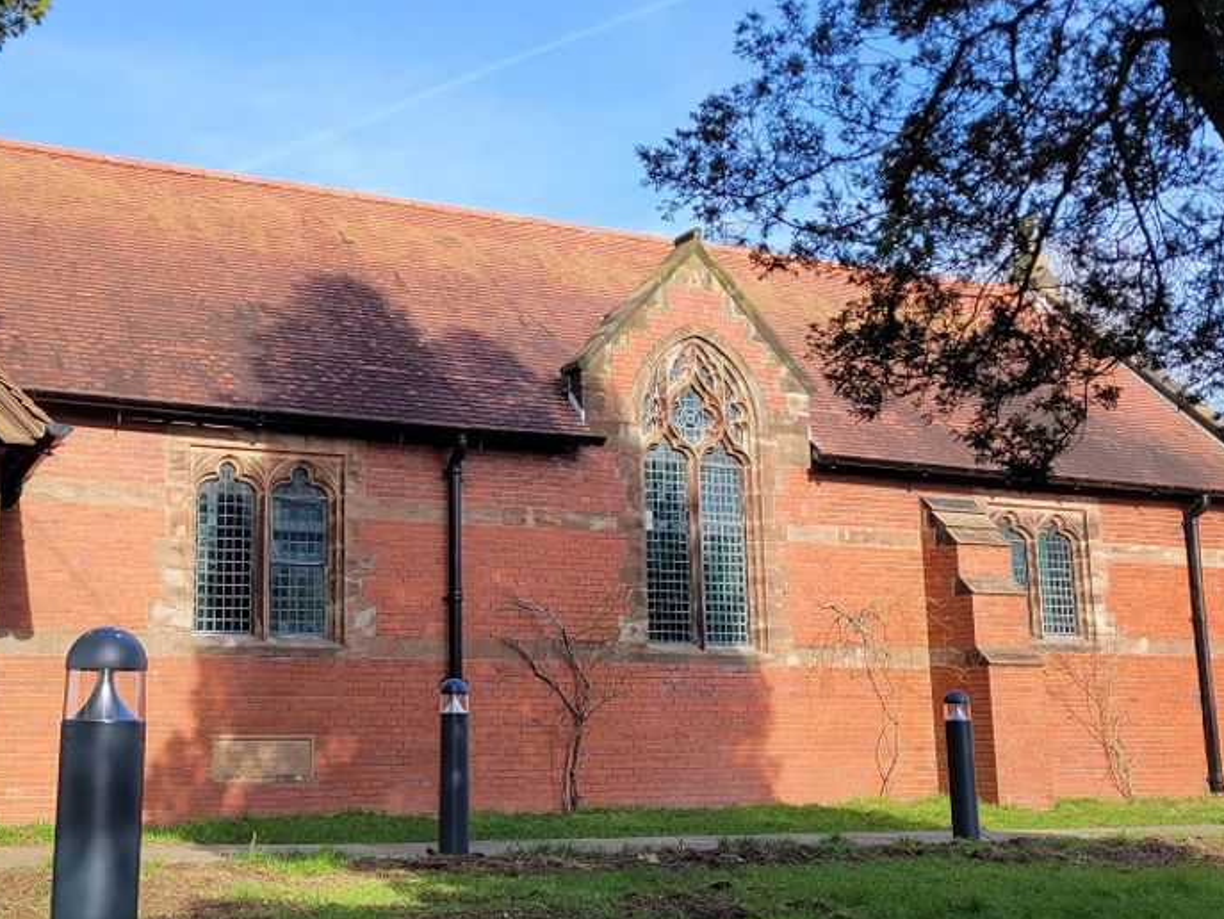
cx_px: 424
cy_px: 541
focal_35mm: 42
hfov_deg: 44.2
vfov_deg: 34.3
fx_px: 1486
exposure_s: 1/942
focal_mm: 5.4
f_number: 1.8
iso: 40
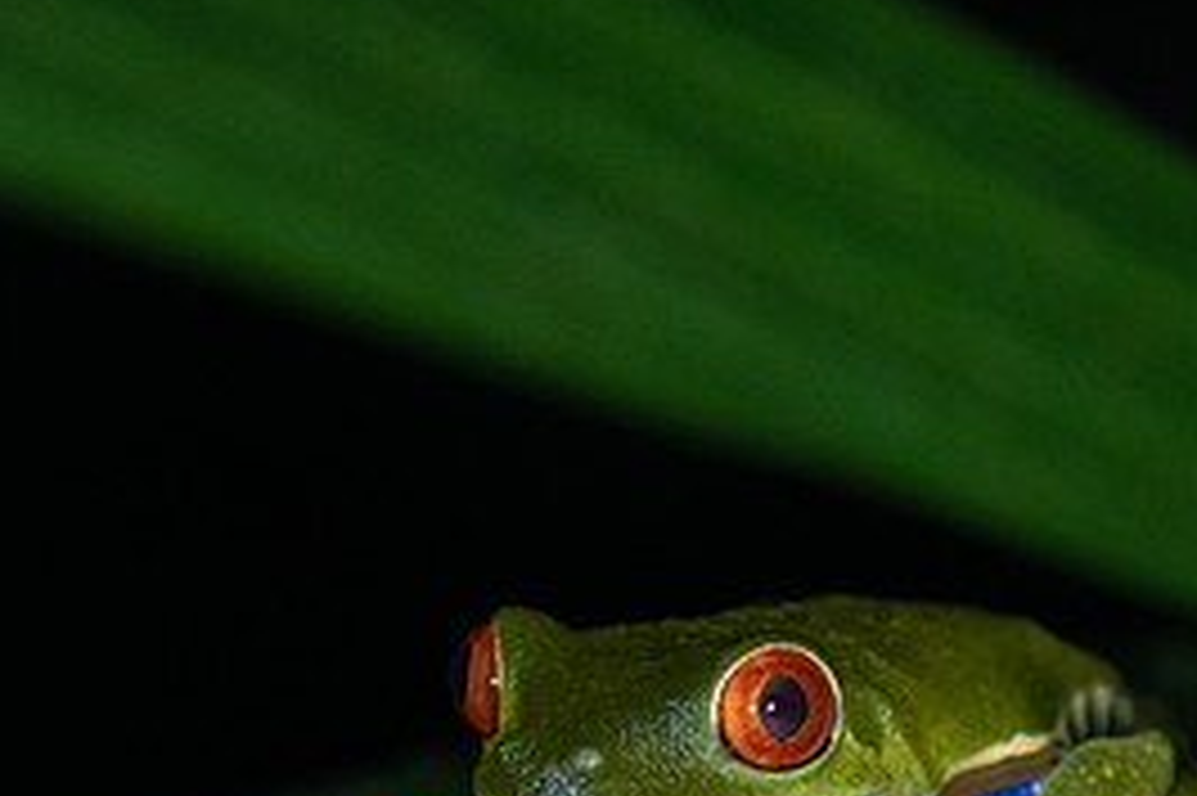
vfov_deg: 1.4
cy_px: 782
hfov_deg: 2.1
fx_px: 32331
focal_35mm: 973
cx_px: 819
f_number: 4.5
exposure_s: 1/60
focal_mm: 200
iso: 1600
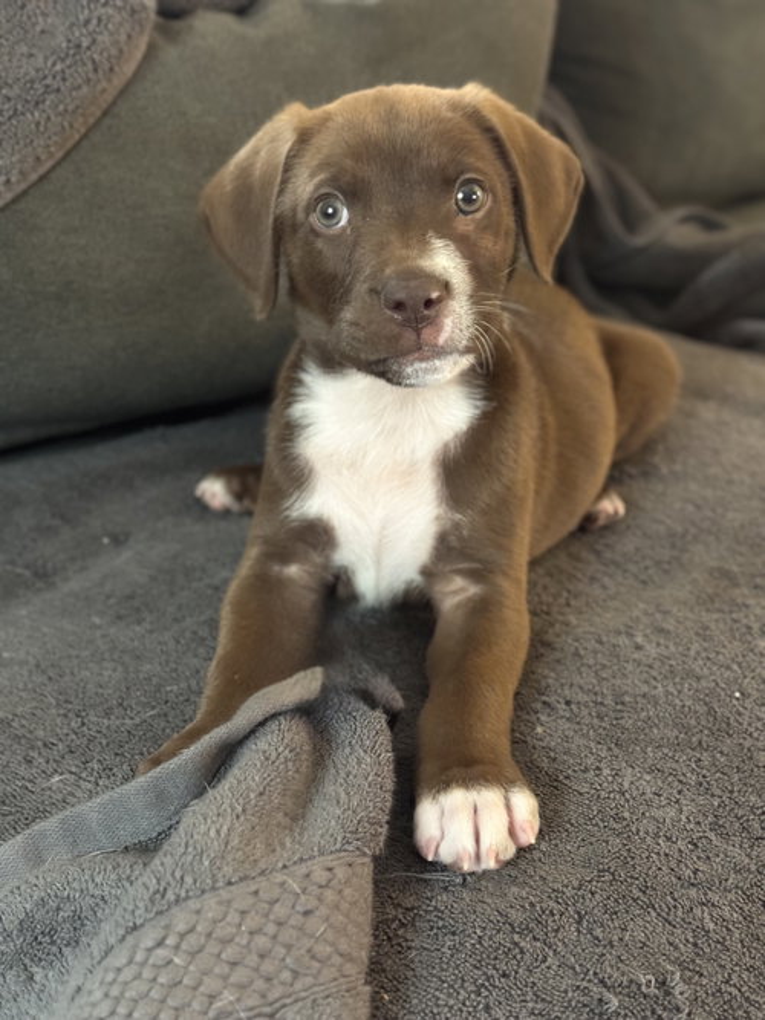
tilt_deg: -25.2
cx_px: 382
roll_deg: +1.2
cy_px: 510
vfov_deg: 39.7
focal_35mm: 48
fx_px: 1415
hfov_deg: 30.3
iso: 640
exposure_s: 1/24
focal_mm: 6.76
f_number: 1.78
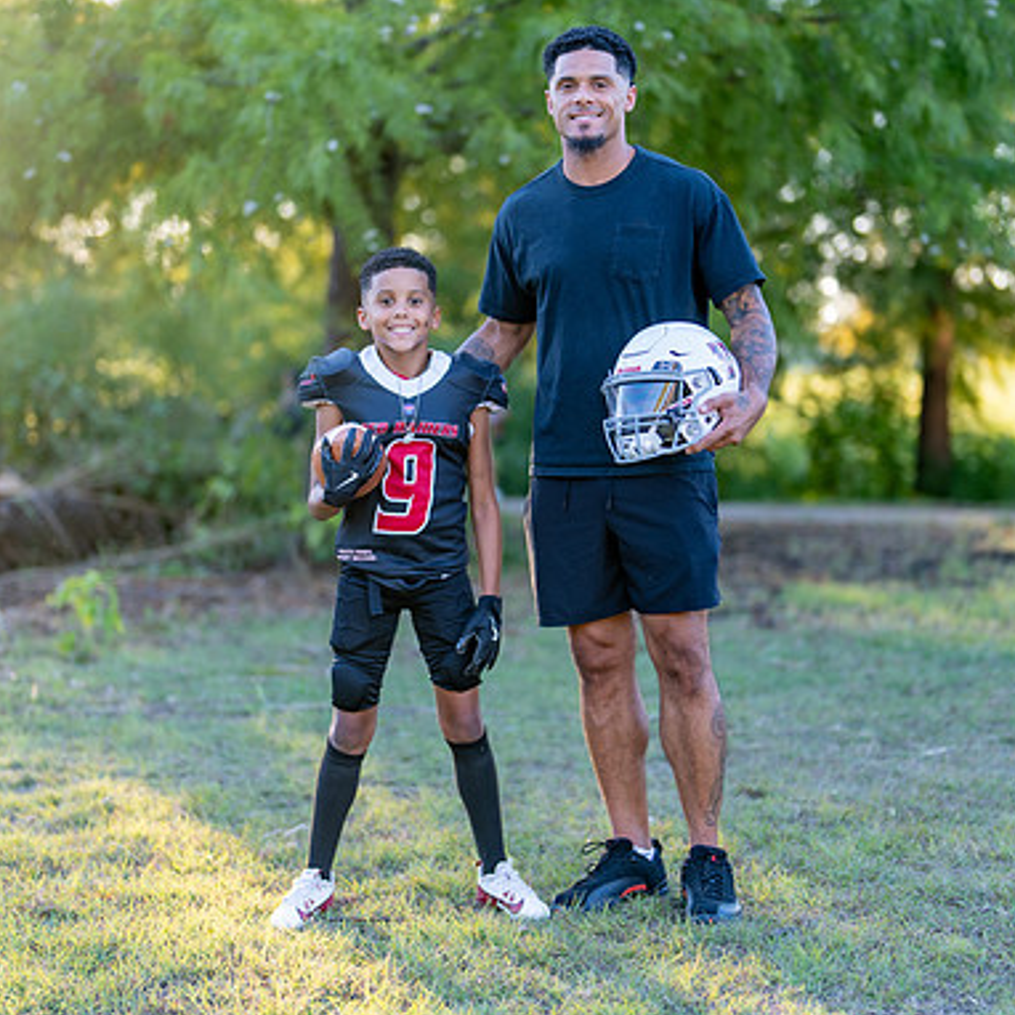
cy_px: 454
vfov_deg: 22.5
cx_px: 542
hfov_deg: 22.5
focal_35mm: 77
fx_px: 2554
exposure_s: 1/400
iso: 100
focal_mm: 50
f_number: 1.2
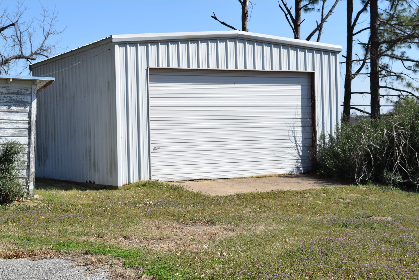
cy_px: 140
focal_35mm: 63
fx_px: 733
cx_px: 210
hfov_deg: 31.9
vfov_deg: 21.6
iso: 200
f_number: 11
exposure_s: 1/500
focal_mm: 42
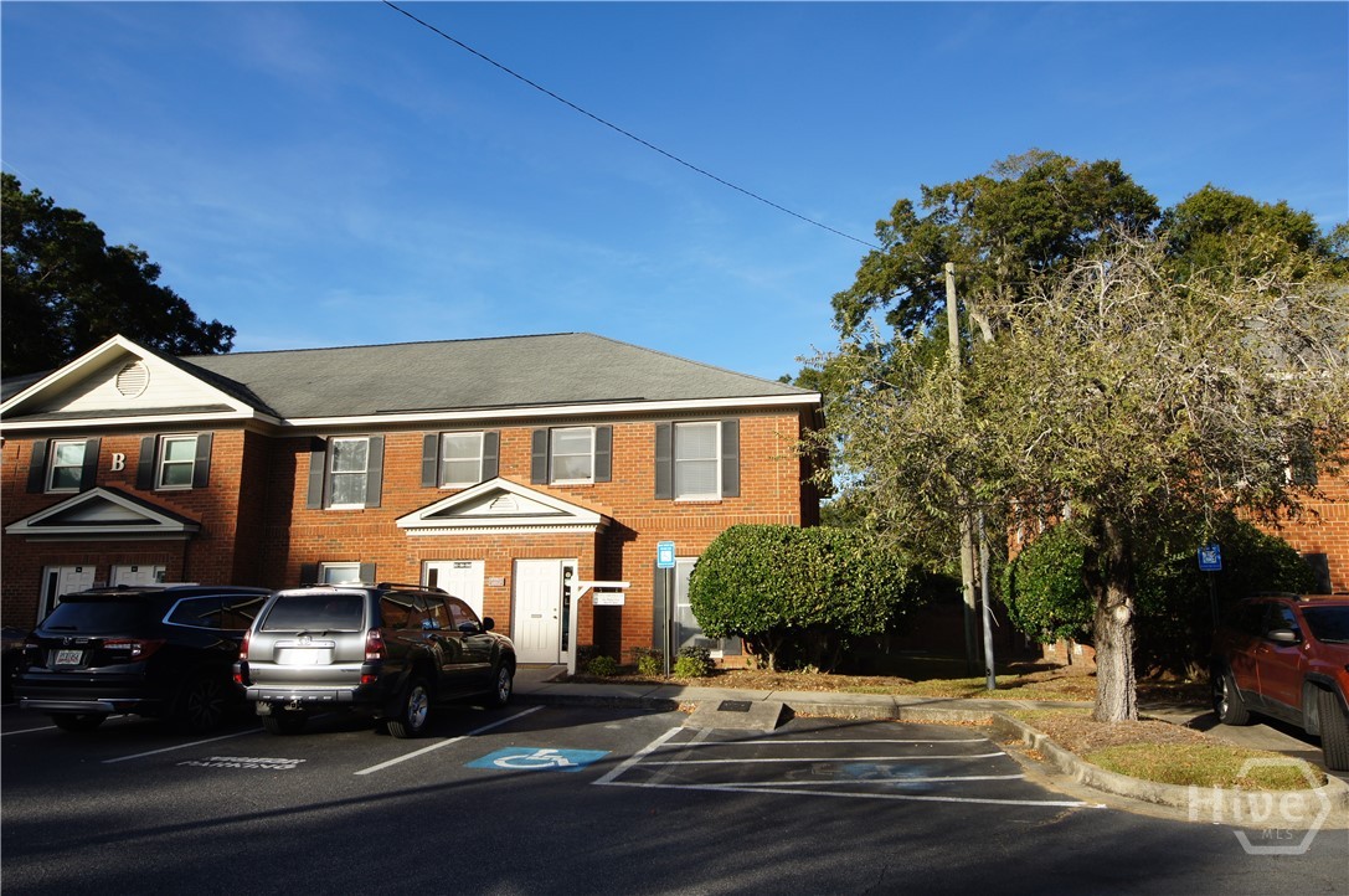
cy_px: 448
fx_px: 842
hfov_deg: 77.4
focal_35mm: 22
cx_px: 674
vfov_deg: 56.0
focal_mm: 15
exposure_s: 1/60
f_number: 13
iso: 100
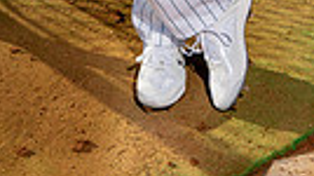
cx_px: 157
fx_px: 1023
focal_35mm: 123
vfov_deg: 8.3
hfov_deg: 17.5
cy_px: -345
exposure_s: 1/250
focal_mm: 35
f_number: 7.1
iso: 64
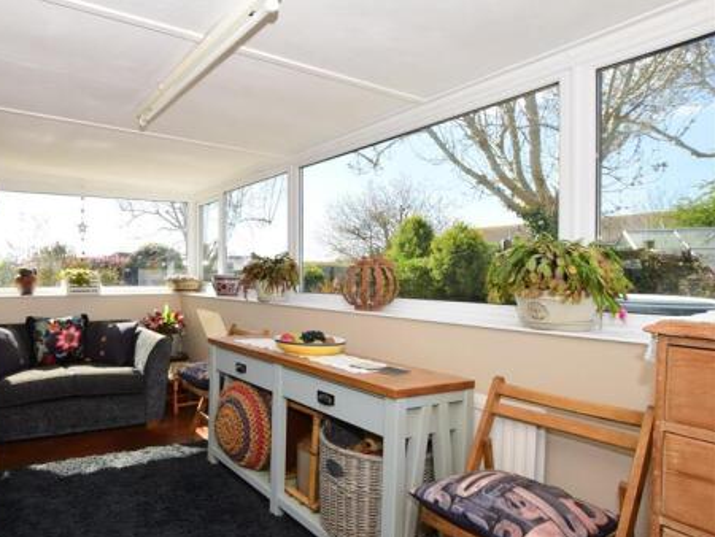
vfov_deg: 63.4
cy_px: 284
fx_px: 434
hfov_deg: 74.4
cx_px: 195
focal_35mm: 21
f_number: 18
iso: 640
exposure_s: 1/200
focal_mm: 10
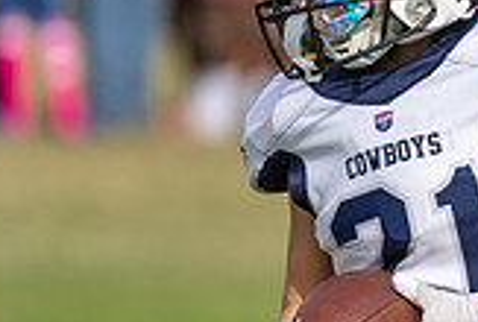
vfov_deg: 1.8
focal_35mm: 791
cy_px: 112
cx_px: 379
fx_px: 10542
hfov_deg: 2.6
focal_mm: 200
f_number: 2.8
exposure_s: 1/2000
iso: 100
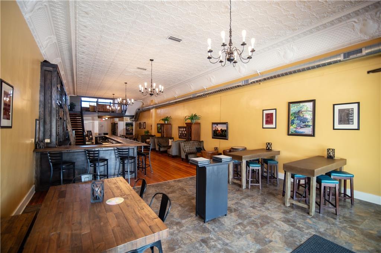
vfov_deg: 73.7
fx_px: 169
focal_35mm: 16
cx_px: 190
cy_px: 126
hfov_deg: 96.8
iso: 400
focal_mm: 16
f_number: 2.8
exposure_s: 1/160
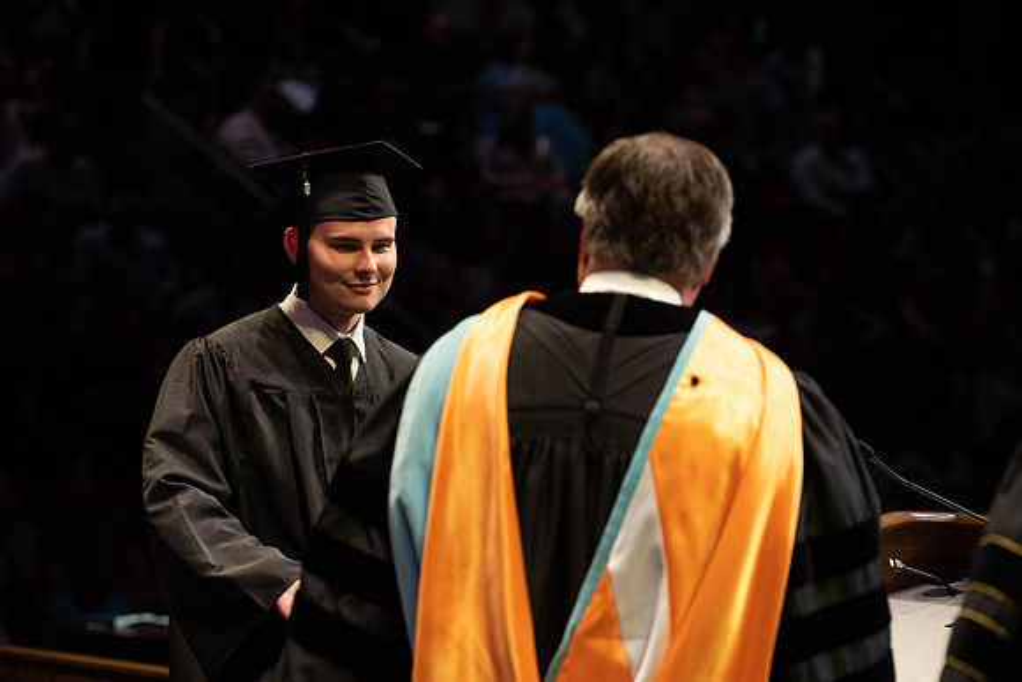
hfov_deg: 12.5
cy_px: 301
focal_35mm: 164
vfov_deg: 8.4
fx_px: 4660
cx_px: 447
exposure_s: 1/320
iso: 1600
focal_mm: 145
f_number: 4.5
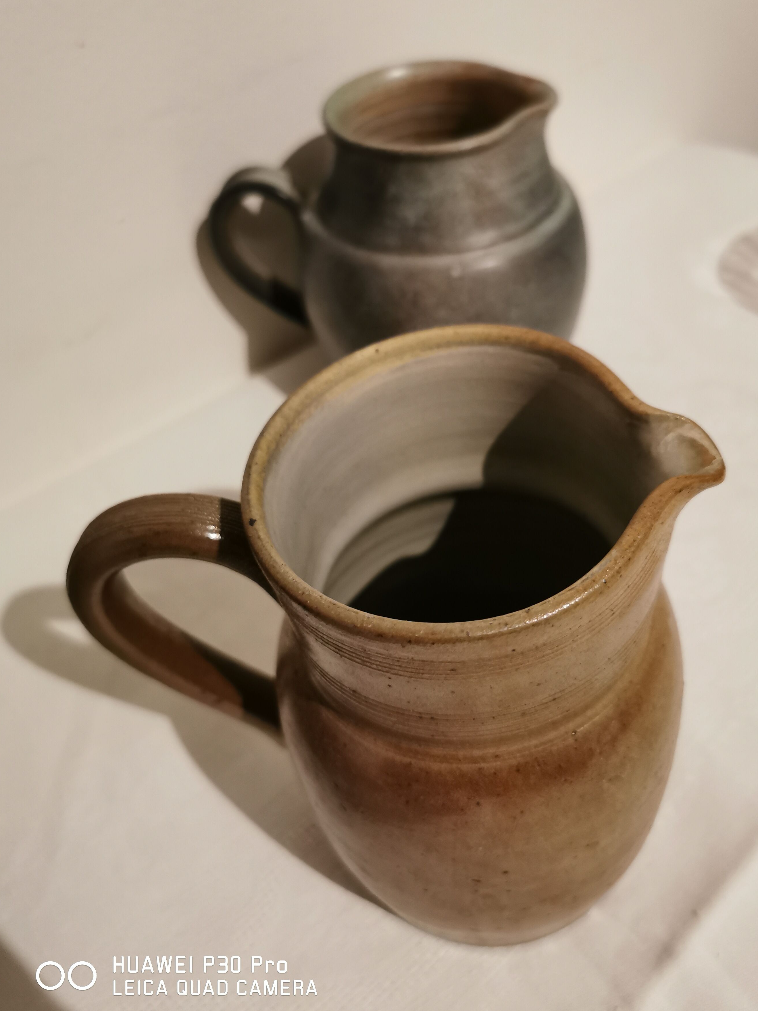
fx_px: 818
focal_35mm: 28
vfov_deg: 63.4
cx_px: 389
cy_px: 491
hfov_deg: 49.7
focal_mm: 5.56
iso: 400
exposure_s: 1/25
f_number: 1.6
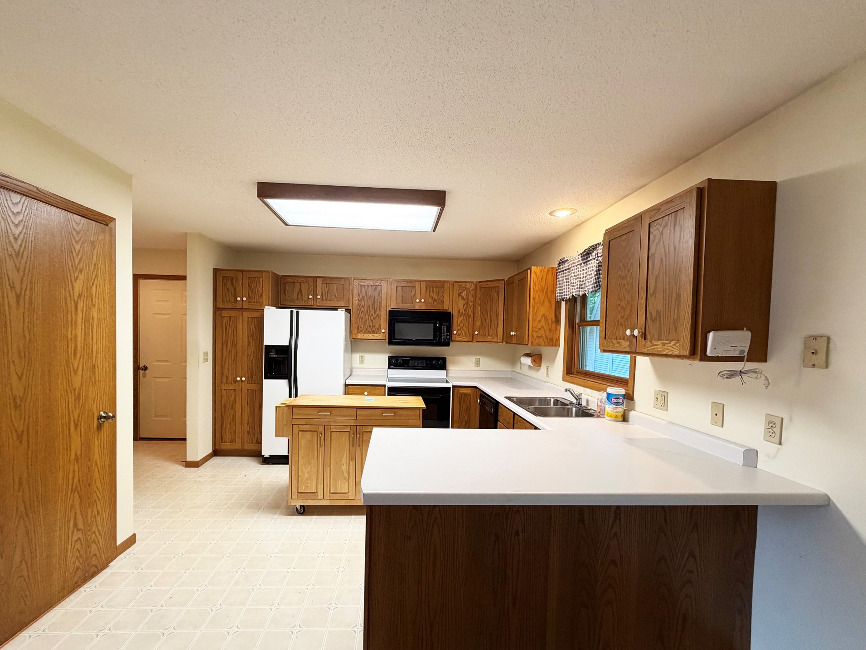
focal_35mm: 15
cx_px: 416
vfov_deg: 81.7
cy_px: 346
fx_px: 375
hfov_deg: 98.1
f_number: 2.2
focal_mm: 2.22
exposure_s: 1/60
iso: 200
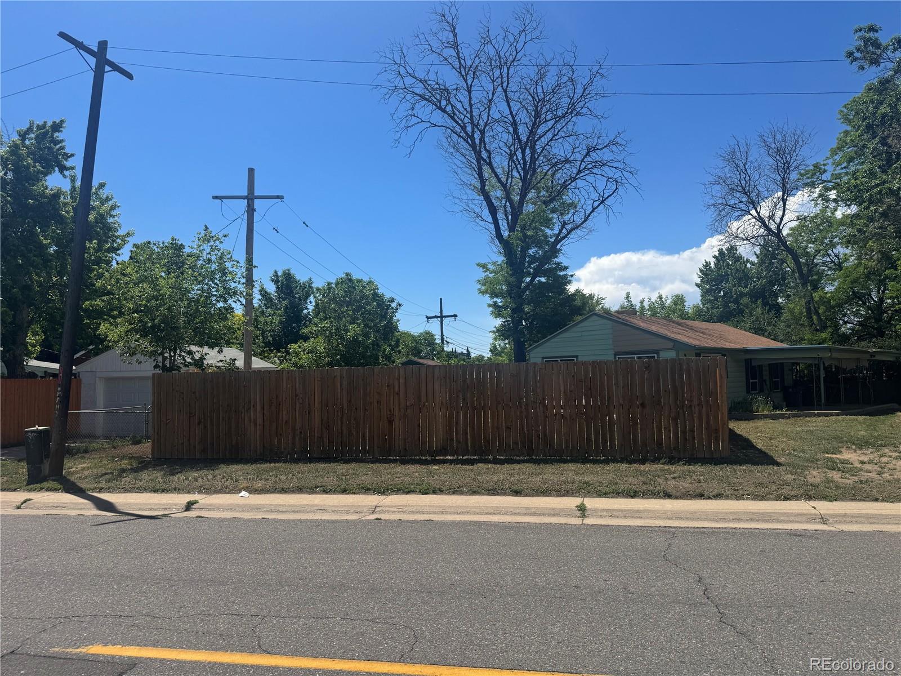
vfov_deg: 56.8
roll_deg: +1.3
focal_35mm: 24
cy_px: 338
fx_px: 625
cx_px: 450
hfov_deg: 71.6
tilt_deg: +4.7
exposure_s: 1/5814
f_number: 1.78
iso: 80
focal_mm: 6.76
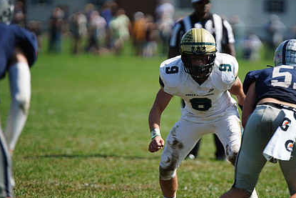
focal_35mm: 419
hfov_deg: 4.9
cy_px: 82
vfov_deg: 3.3
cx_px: 194
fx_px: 3446
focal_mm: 300
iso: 400
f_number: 2.8
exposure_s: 1/5000
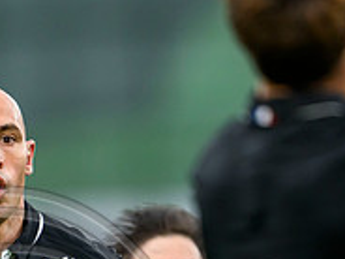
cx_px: 64
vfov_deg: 0.8
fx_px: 19006
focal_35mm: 1907
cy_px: 376
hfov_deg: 1.0
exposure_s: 1/1250
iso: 2000
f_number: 4
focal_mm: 560
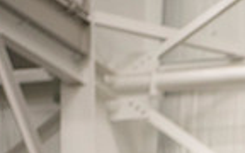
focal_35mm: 287
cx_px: 400
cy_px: 288
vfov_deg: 4.5
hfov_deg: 7.2
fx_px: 1916
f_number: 3.2
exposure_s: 1/200
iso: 3200
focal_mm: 70
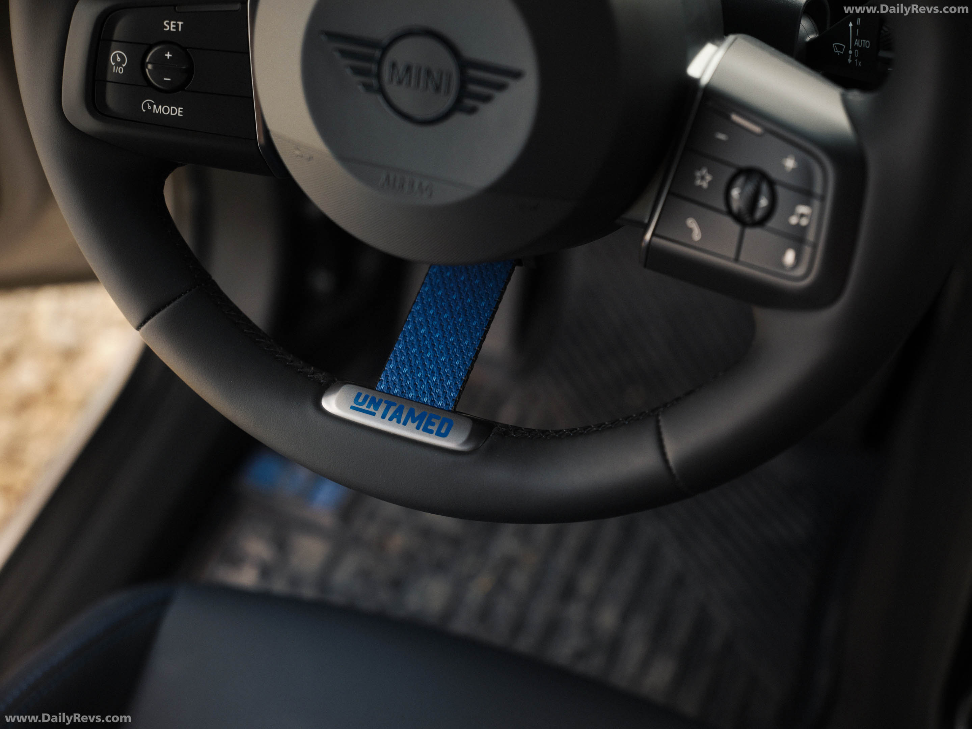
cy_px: 364
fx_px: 1432
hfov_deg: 37.5
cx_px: 486
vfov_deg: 28.6
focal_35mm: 51
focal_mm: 64
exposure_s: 1/160
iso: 640
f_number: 4
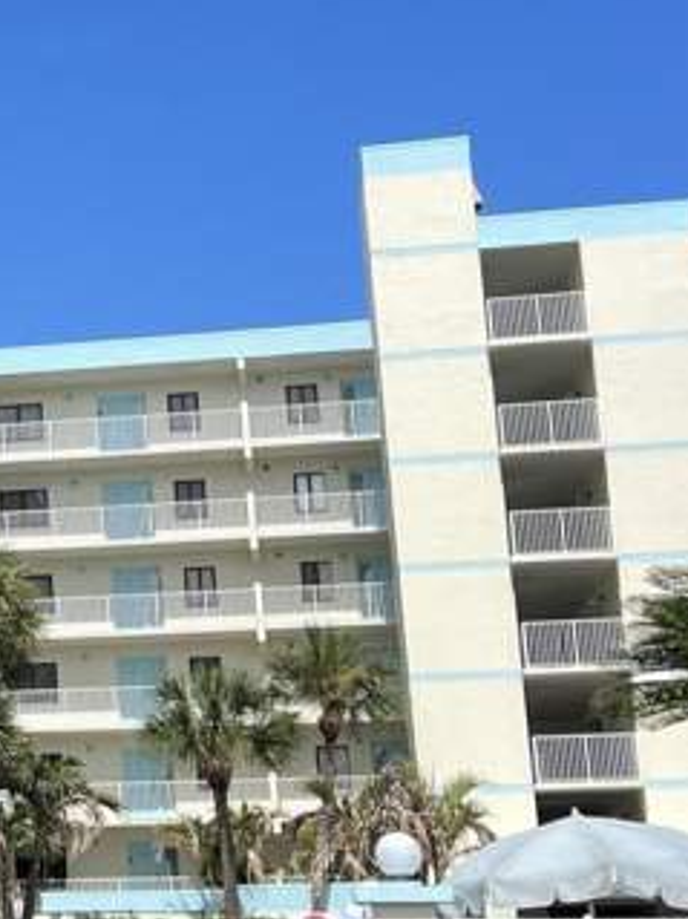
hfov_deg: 15.8
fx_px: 2307
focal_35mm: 87
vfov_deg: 22.5
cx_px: -305
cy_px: 360
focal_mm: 5.7
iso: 50
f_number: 1.5
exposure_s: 1/3257
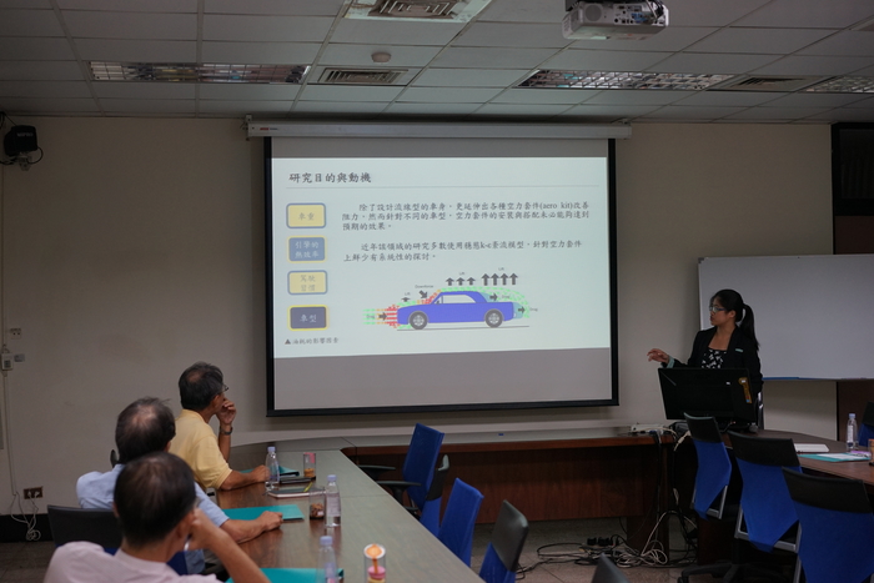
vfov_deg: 24.6
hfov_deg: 36.2
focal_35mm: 55
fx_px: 1335
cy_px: 292
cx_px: 437
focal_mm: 55
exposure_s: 1/160
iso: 800
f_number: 4
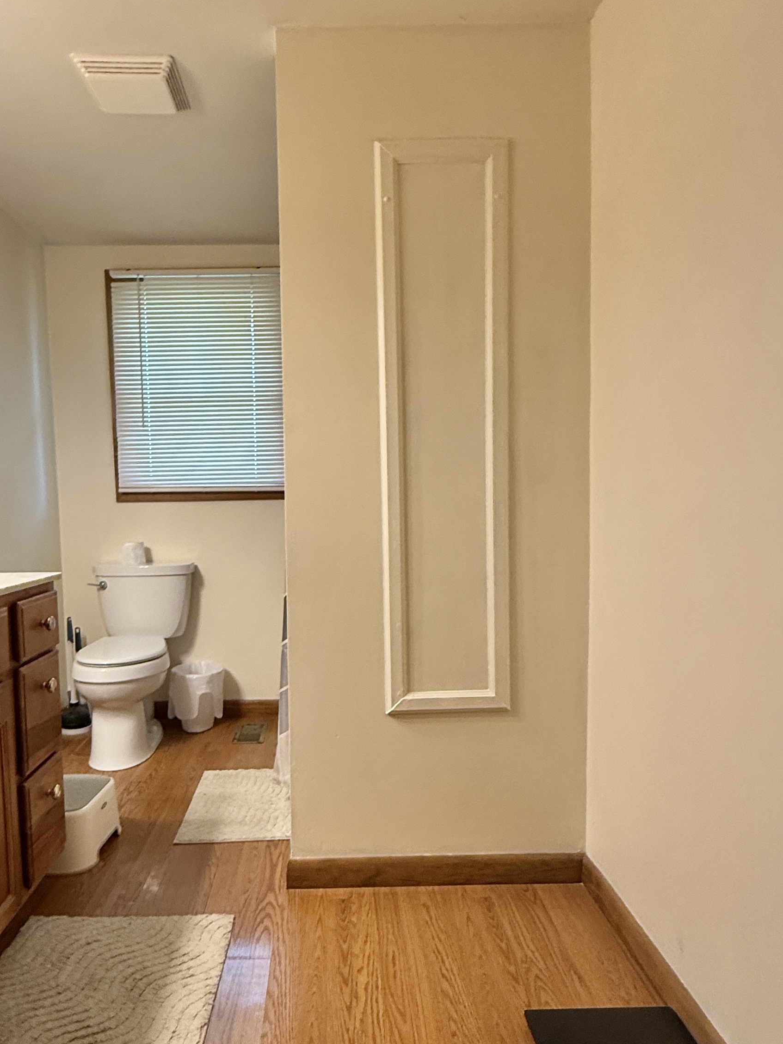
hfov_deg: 54.7
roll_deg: -1.4
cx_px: 344
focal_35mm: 25
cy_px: 571
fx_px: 754
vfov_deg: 69.2
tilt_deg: -2.9
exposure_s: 1/60
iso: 200
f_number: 2.2
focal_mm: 2.22
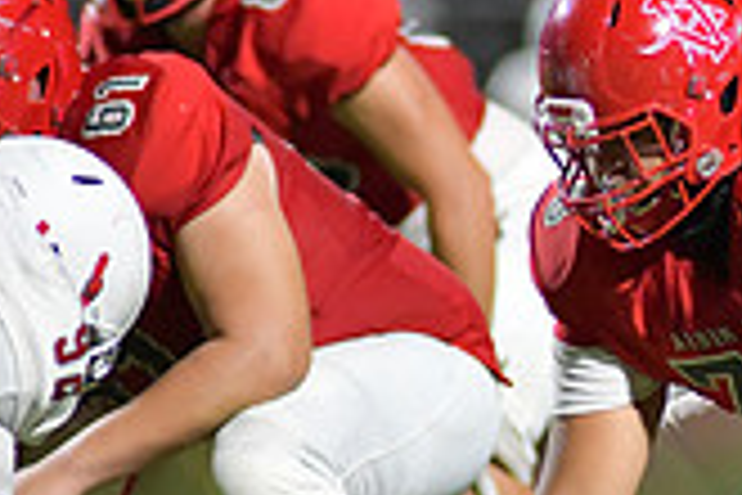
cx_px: 800
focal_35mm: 1053
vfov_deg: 1.3
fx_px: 21702
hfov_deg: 2.0
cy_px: 398
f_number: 3.2
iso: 7200
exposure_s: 1/1250
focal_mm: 300
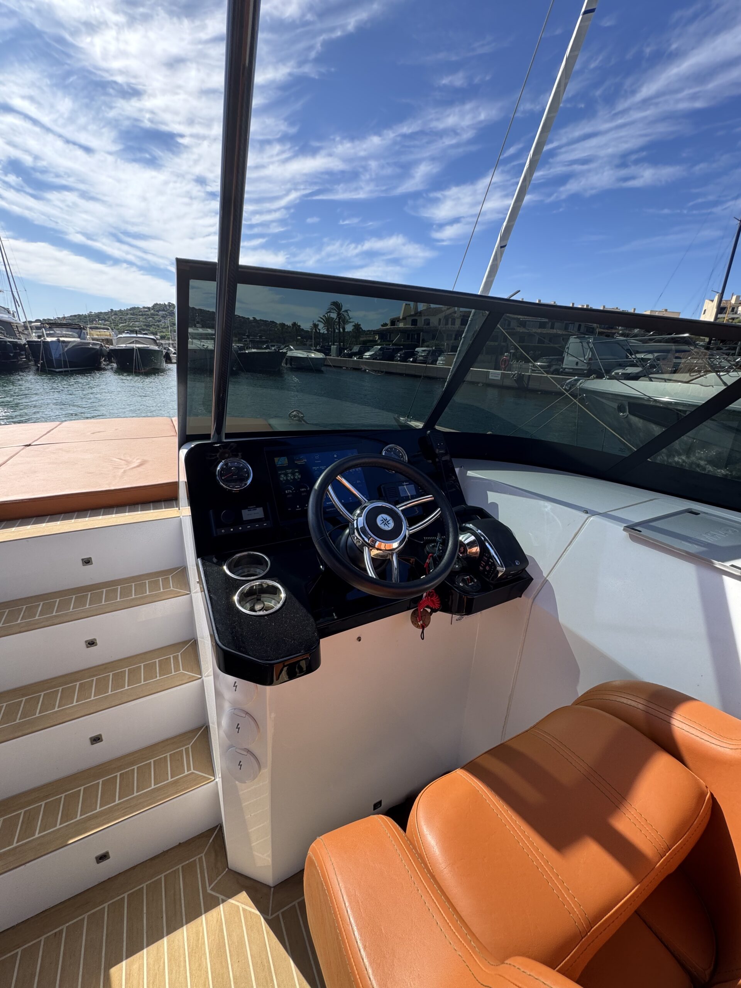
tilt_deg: -20.5
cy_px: 494
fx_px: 400
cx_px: 370
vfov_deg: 102.1
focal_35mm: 14
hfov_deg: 85.7
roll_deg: -2.3
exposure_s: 1/328
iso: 40
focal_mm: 2.22
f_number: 2.2
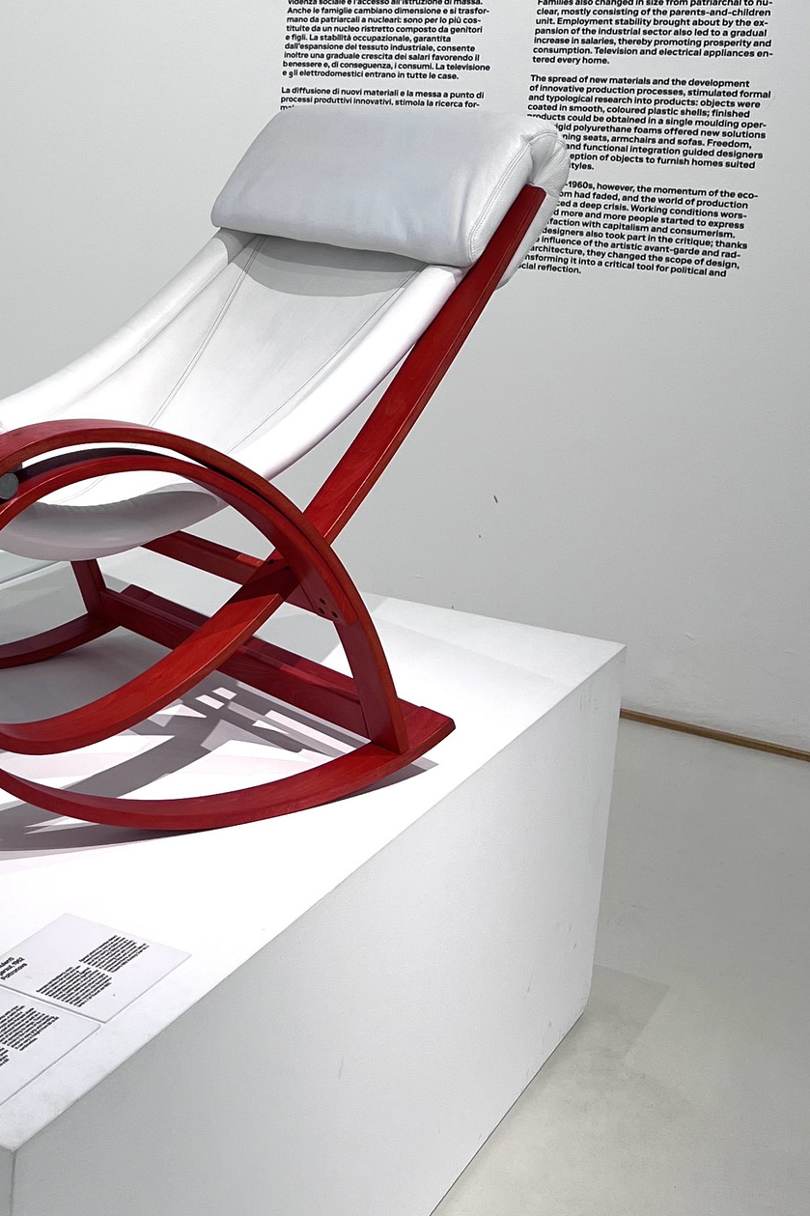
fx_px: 1857
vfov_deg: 35.9
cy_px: 397
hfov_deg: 23.3
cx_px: -49
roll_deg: -1.4
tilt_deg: -9.8
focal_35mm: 55
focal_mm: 5.7
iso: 50
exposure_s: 1/121
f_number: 1.5
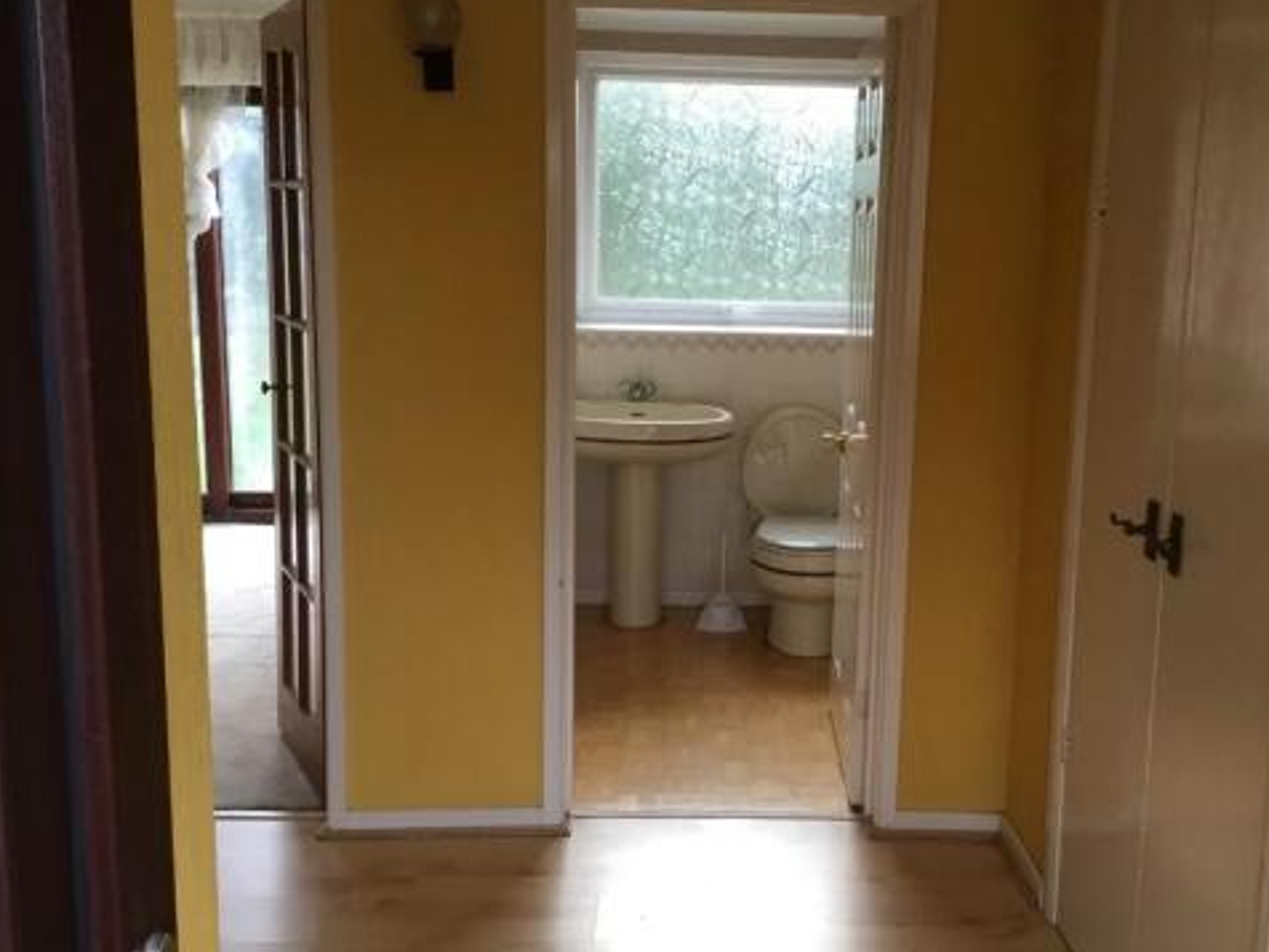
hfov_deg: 48.9
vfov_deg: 37.7
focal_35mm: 38
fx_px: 1393
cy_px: 471
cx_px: 713
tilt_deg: -10.5
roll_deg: -0.4
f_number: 2.4
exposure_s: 1/33
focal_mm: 3.3
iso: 25
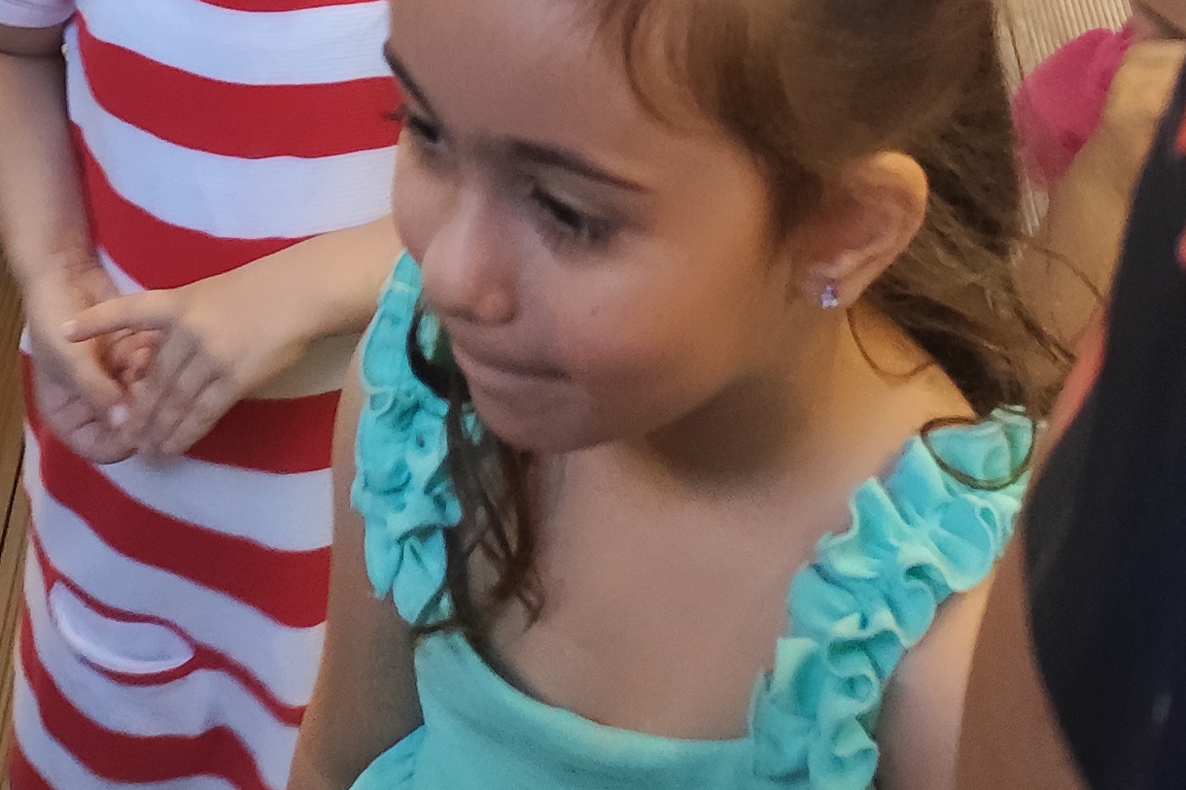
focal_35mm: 80
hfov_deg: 25.3
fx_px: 2635
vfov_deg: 12.7
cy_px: -1177
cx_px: 413
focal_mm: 6.19
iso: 500
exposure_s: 1/50
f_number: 1.65
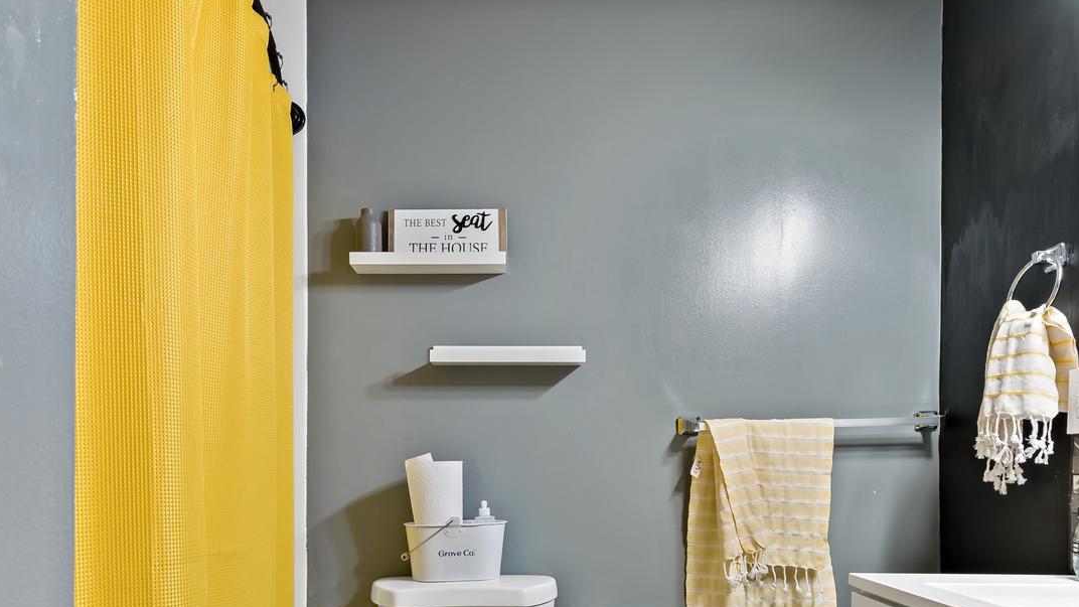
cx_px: 510
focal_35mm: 28
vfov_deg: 40.1
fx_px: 801
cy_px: 468
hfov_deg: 67.9
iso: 320
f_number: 9
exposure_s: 1.3
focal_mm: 14
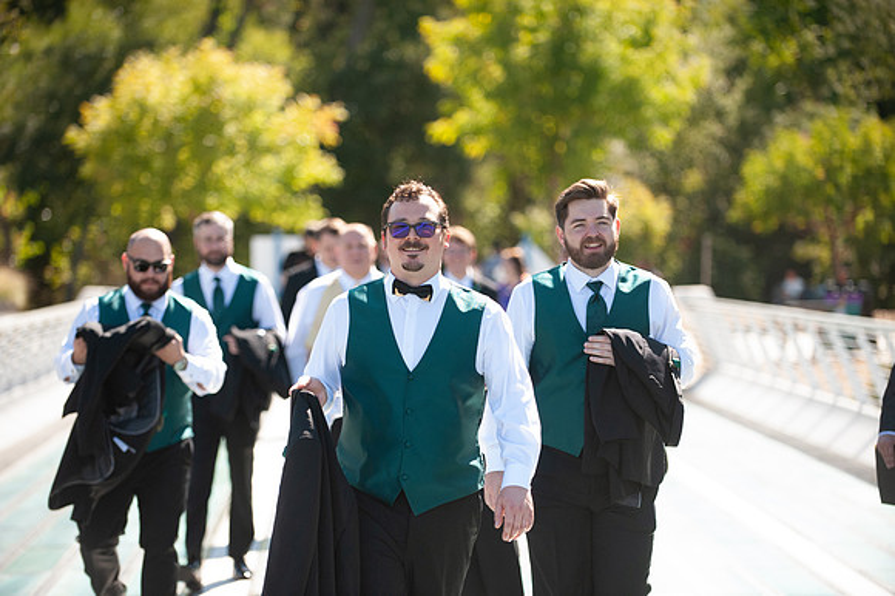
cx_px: 448
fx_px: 3354
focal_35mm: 135
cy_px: 298
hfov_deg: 15.2
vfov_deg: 10.1
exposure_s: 1/8000
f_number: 2.8
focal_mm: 135
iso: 2000
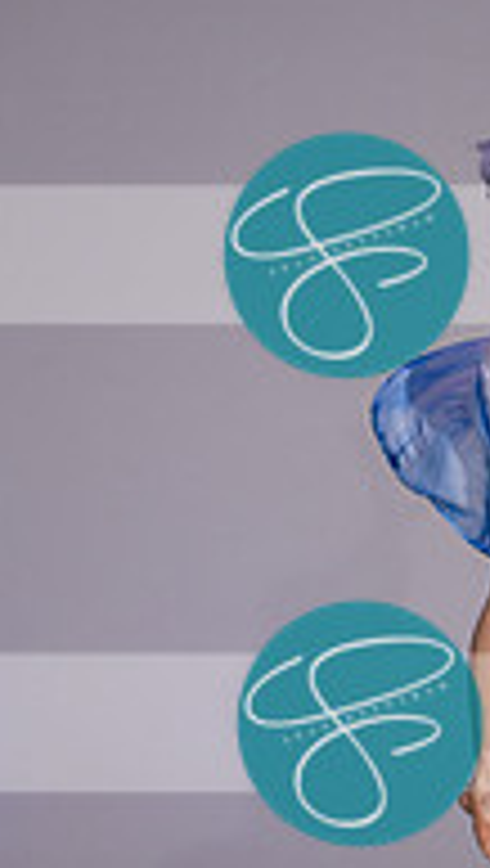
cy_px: 459
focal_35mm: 171
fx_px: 3938
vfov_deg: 12.6
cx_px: 634
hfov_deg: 7.1
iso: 400
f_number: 2.8
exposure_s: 1/500
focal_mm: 70
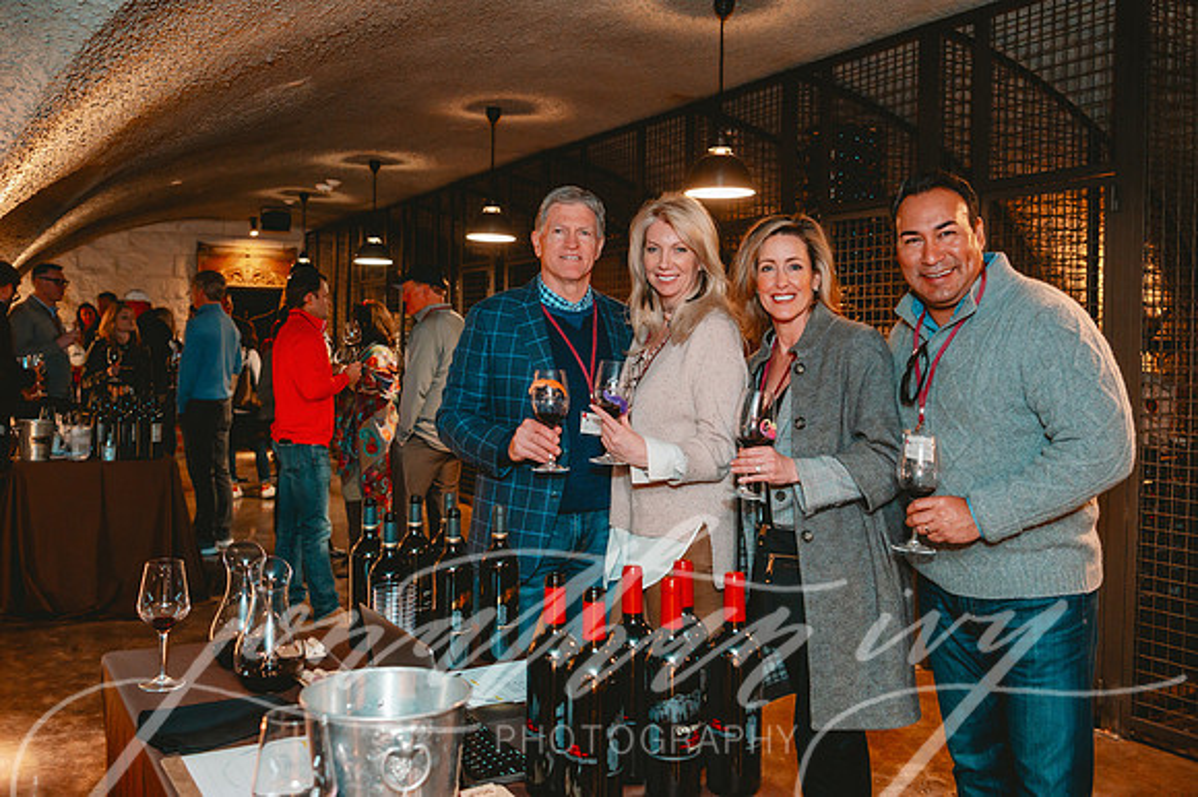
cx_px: 599
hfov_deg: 56.0
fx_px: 1126
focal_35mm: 34
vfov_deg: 39.0
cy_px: 375
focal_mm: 32
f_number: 4
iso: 3200
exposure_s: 1/60
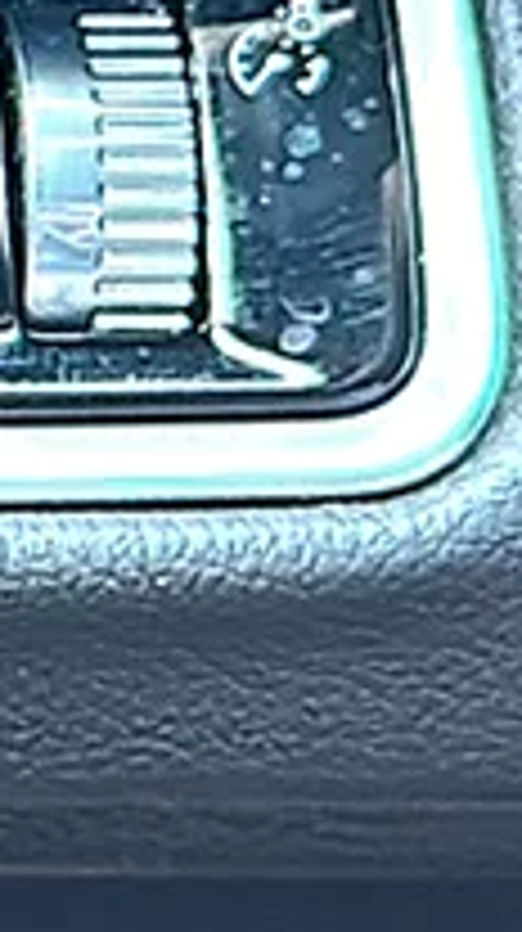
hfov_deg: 7.7
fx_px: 3554
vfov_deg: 14.8
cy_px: 74
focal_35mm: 144
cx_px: -806
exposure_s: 1/45
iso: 200
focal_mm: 6.86
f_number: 1.78
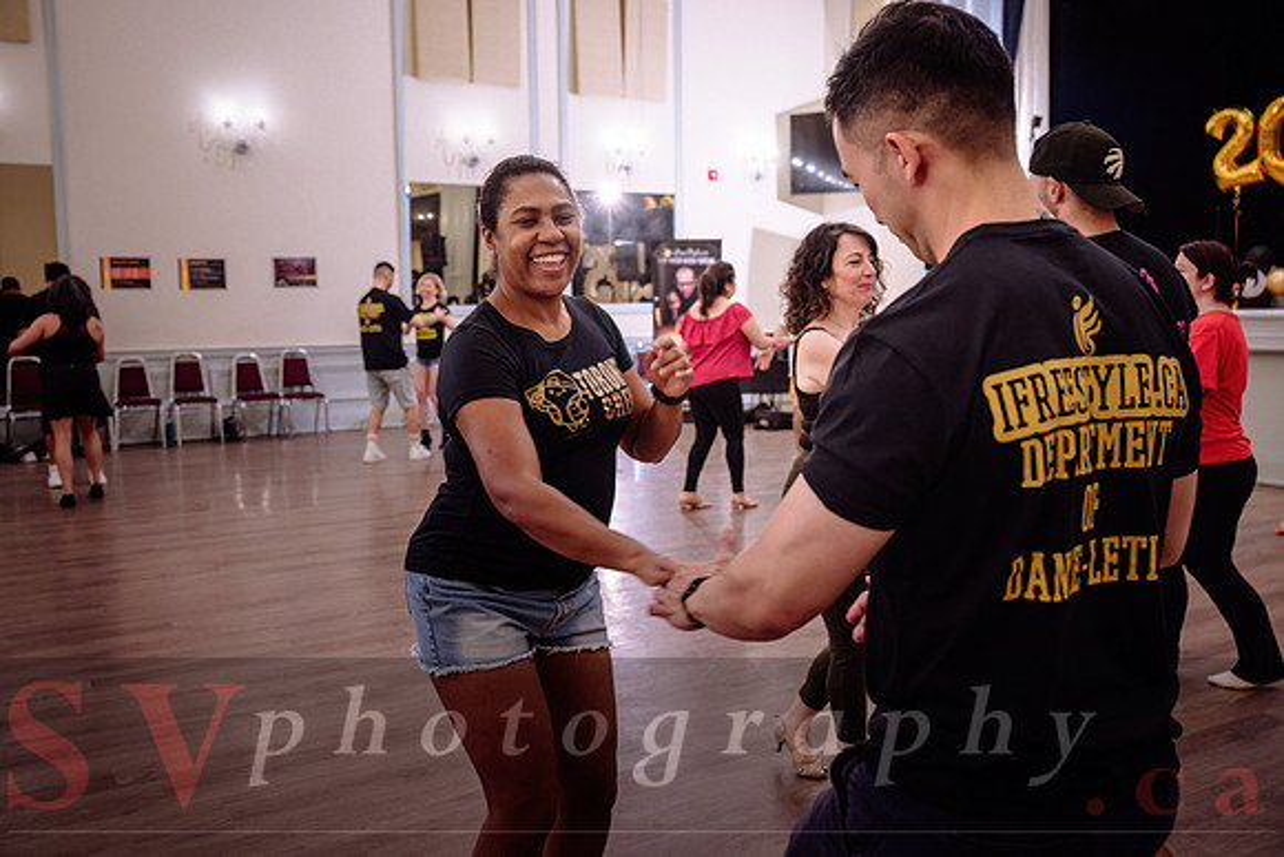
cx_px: 642
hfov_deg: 57.2
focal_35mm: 33
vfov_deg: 40.0
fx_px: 1177
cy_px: 428
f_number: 4
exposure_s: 1/160
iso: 1600
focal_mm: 33
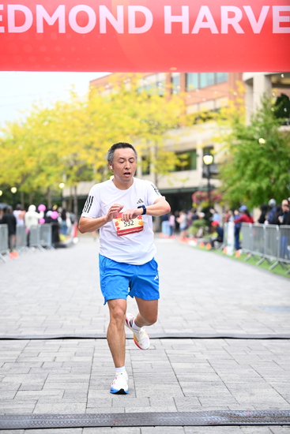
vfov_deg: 24.8
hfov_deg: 16.7
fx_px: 990
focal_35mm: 82
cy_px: 217
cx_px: 145
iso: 1250
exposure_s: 1/1600
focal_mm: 82
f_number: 2.8
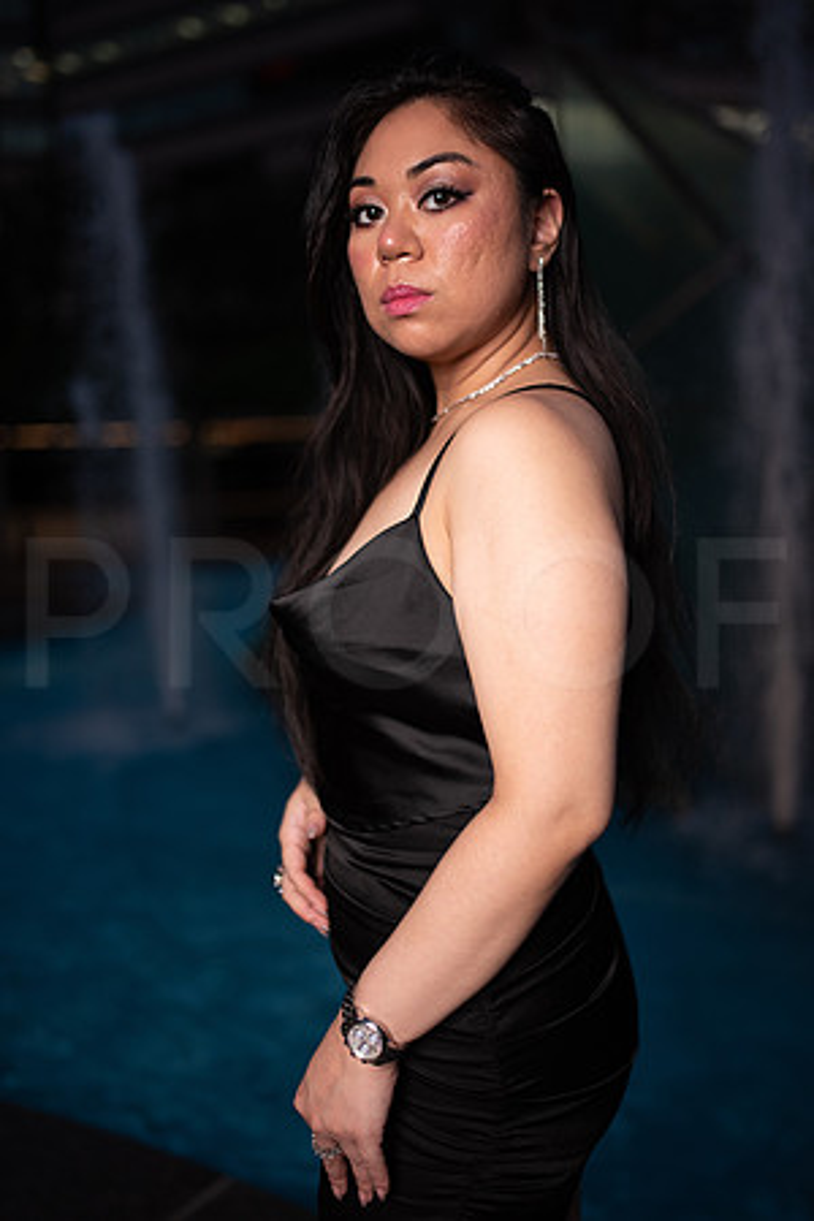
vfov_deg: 54.4
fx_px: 1187
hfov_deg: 37.9
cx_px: 407
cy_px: 610
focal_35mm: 35
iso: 640
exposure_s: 1/1000
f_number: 1.4
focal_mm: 35
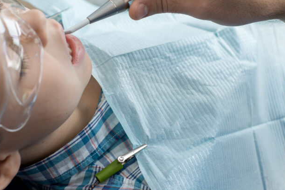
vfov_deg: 18.6
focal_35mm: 73
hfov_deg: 27.7
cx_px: 142
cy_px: 75
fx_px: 578
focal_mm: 35
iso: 400
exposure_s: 1/160
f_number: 3.2
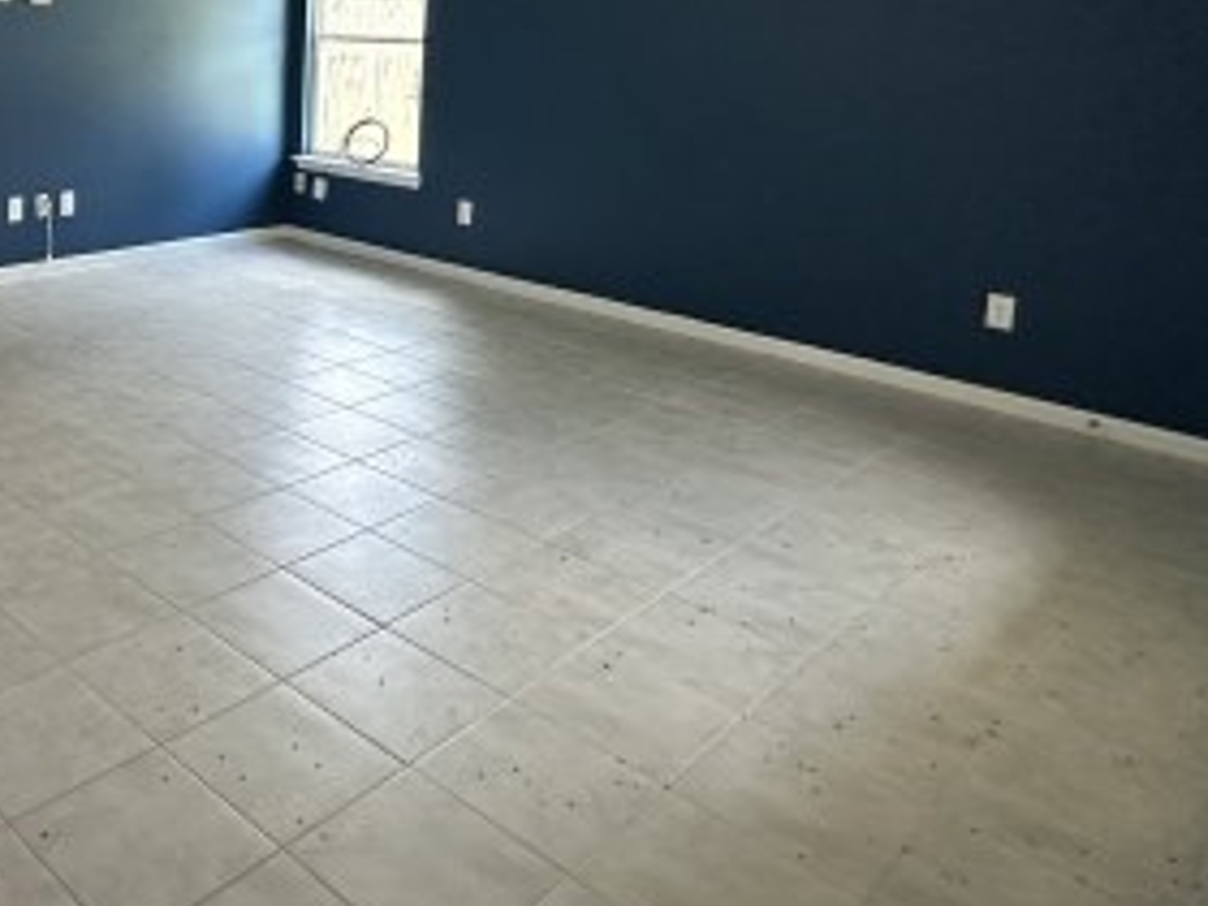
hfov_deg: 51.7
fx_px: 1117
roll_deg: -1.3
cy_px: 134
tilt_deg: -3.7
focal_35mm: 32
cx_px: 177
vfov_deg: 41.5
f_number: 2.2
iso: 320
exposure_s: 1/120
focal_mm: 2.22
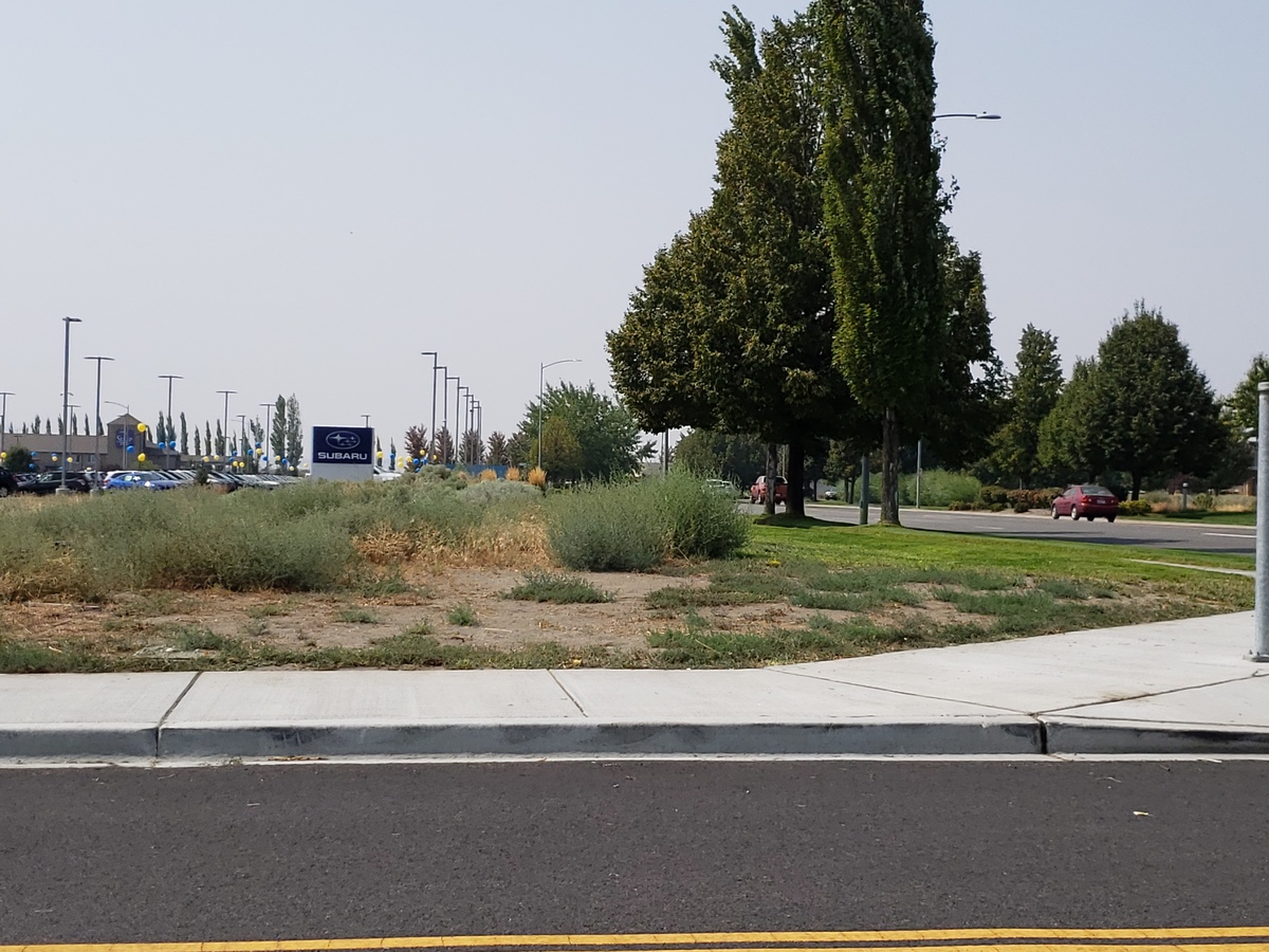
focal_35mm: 26
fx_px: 953
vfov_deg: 53.1
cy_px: 476
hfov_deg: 67.3
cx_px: 634
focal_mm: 4.3
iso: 50
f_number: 1.5
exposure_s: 1/4177
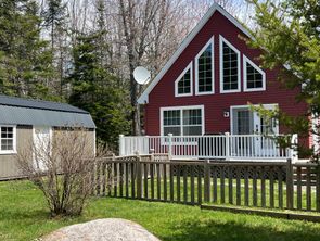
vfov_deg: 32.9
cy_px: 116
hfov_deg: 42.9
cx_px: 158
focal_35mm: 44
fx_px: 407
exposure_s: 1/2045
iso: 50
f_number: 1.5
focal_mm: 5.7
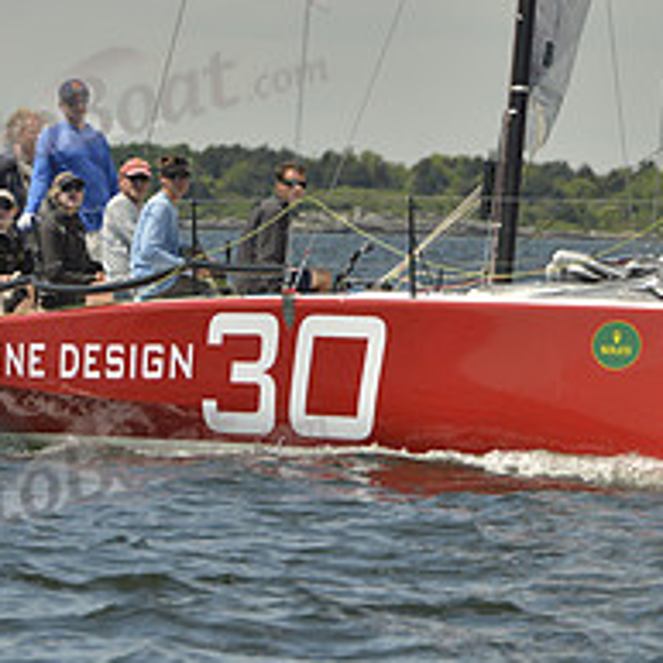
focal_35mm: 510
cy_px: 249
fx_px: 11051
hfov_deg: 3.4
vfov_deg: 3.4
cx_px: 508
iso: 280
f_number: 9
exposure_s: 1/1600
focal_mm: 200
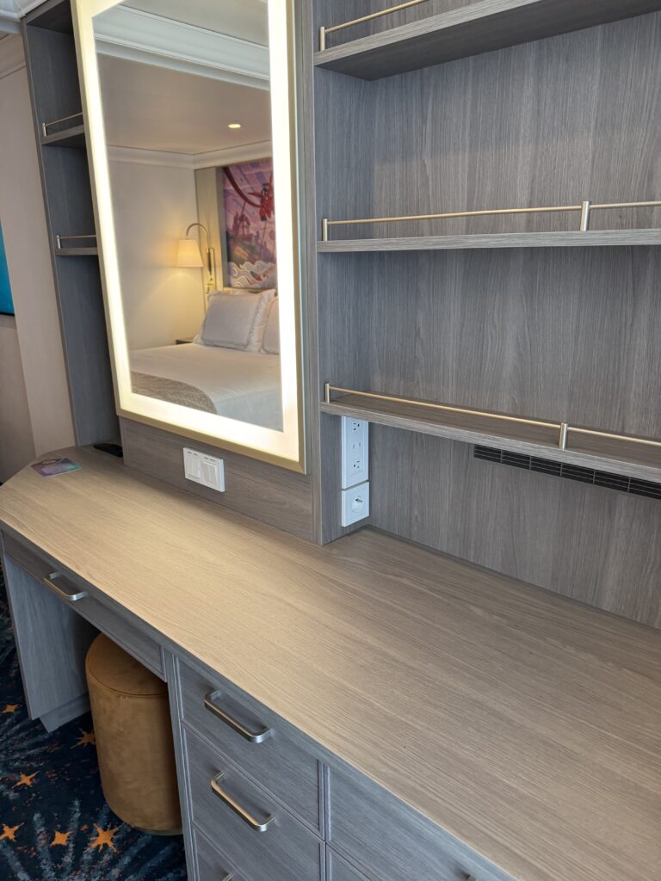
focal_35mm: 24
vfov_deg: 71.6
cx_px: 330
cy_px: 440
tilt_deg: -15.1
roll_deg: +0.8
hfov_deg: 56.8
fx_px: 611
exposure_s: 1/121
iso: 200
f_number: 1.78
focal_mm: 6.76
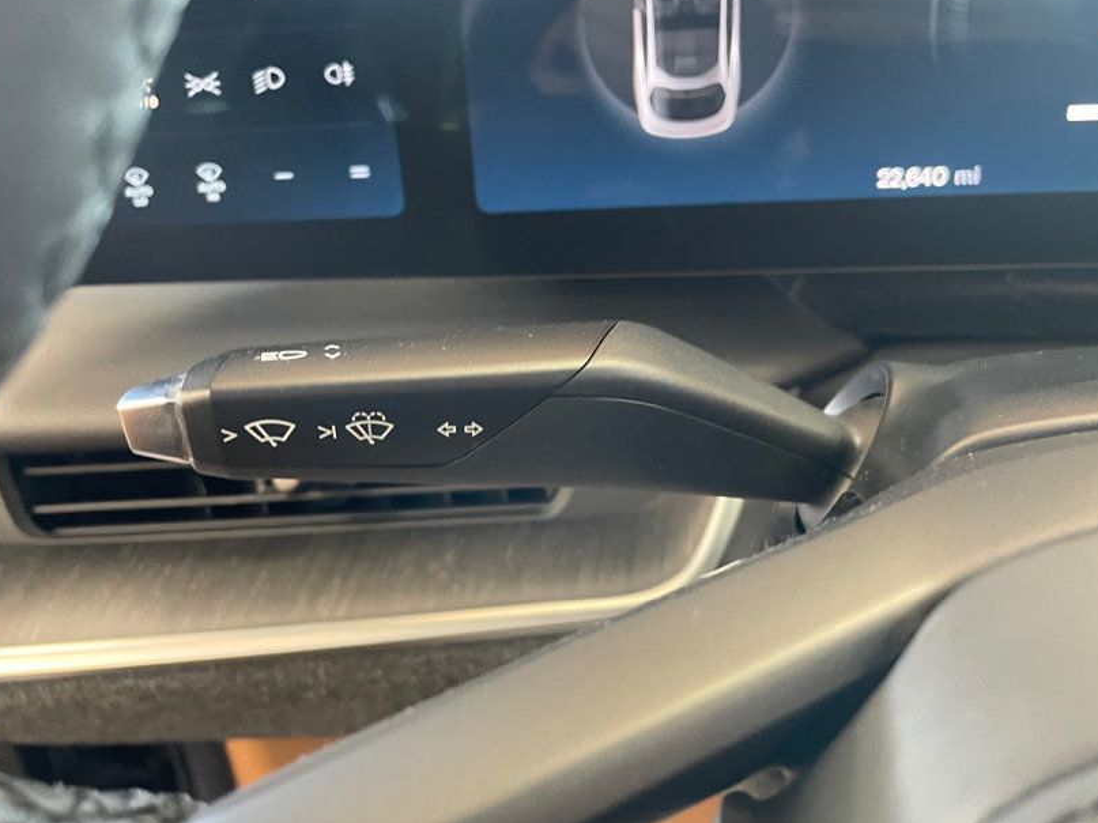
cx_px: 531
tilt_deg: -26.2
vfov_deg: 42.9
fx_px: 1047
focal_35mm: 33
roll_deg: +3.5
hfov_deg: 55.3
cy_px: 415
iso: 400
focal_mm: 4.2
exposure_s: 1/60
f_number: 1.6
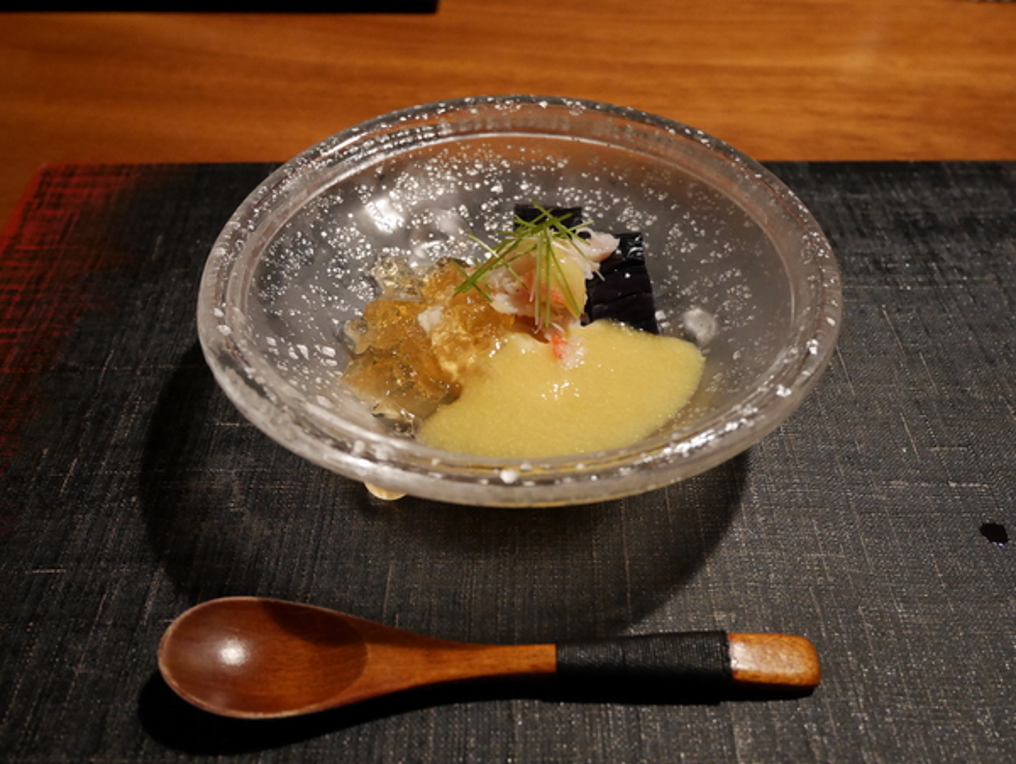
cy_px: 382
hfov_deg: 56.8
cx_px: 508
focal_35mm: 32
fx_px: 940
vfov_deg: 44.2
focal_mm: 16
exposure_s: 1/30
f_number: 4
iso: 3200
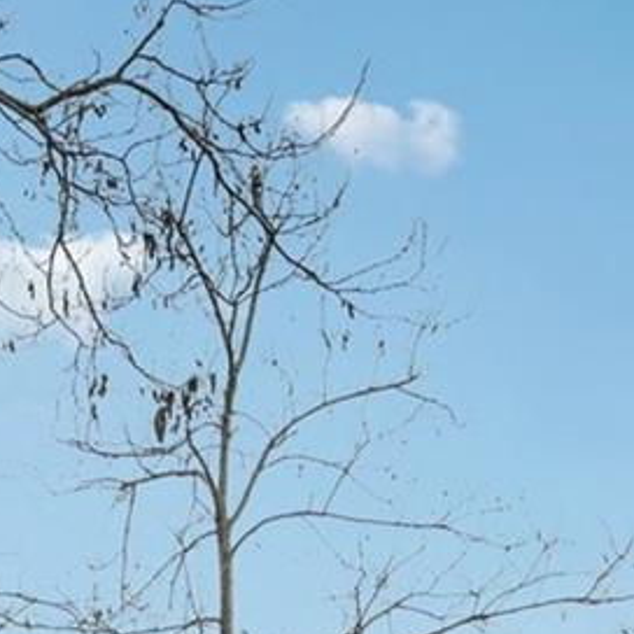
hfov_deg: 23.8
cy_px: 1123
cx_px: 37
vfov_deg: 19.1
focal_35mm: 70
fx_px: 1450
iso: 72
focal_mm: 14
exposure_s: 1/15
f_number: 8
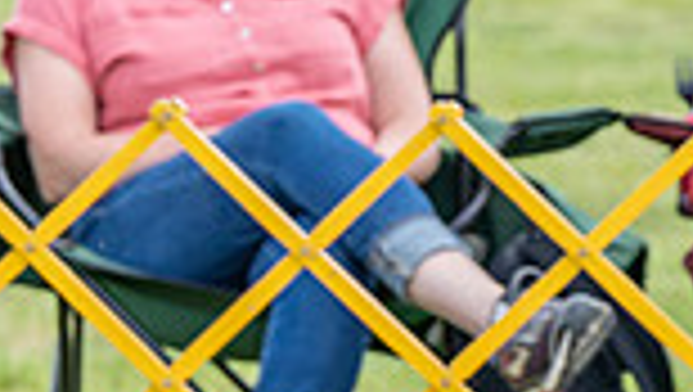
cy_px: 159
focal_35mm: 834
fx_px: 15341
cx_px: 1146
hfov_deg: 2.6
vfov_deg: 1.5
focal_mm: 168
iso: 400
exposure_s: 1/640
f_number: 4
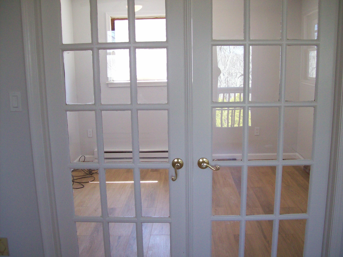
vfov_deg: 39.7
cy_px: 128
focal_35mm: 36
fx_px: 357
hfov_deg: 51.4
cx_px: 172
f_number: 2.7
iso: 160
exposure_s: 1/35.1
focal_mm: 6
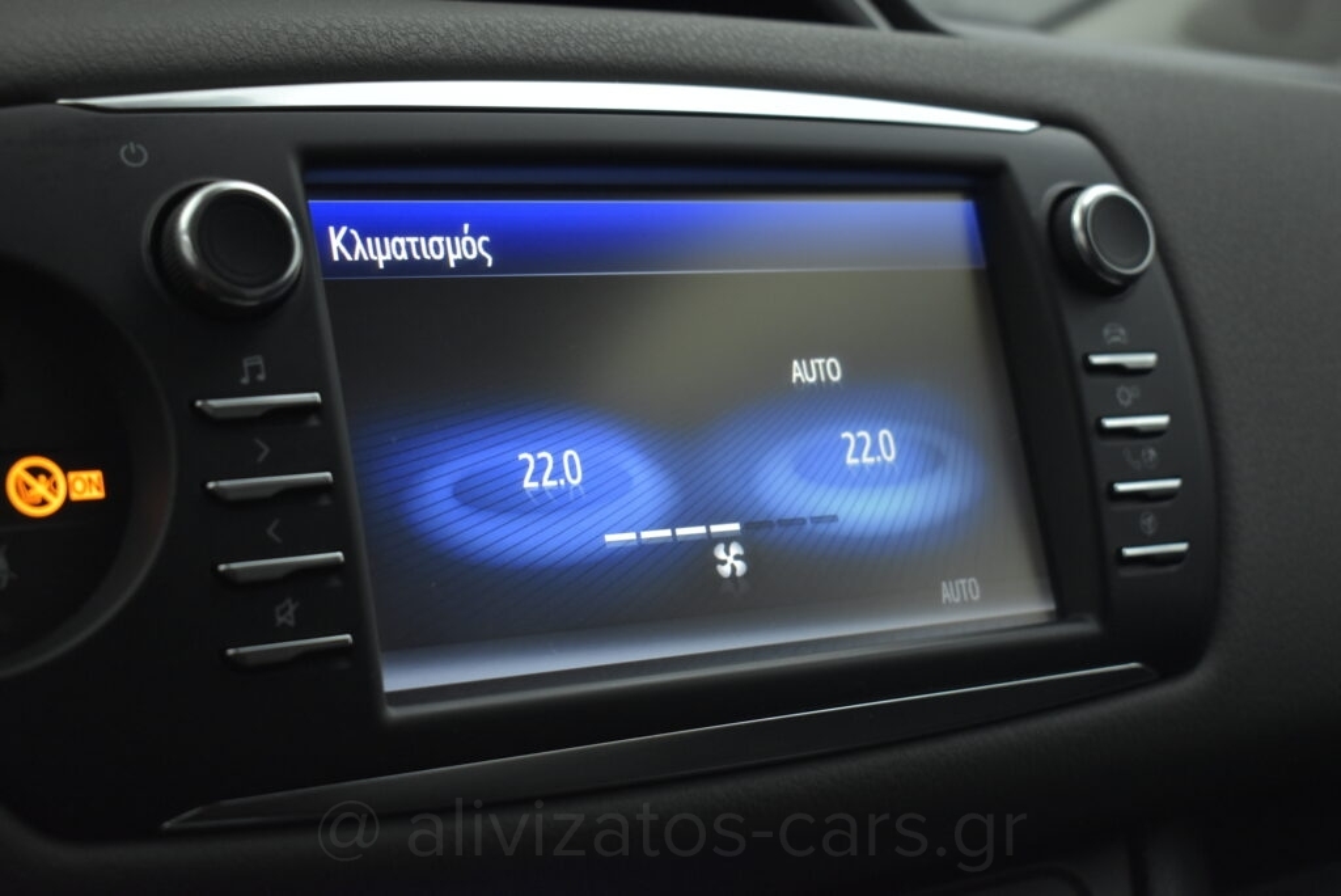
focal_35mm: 60
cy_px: 448
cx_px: 670
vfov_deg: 22.7
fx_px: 2236
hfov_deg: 33.4
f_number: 5
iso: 1600
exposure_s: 1/125
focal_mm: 40
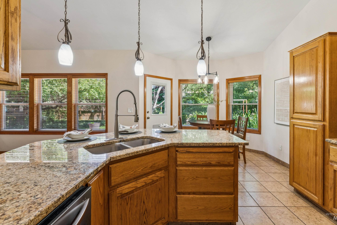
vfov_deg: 70.9
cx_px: 173
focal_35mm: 17
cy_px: 106
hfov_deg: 93.7
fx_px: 158
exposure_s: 1/10
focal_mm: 15.8
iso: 400
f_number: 13
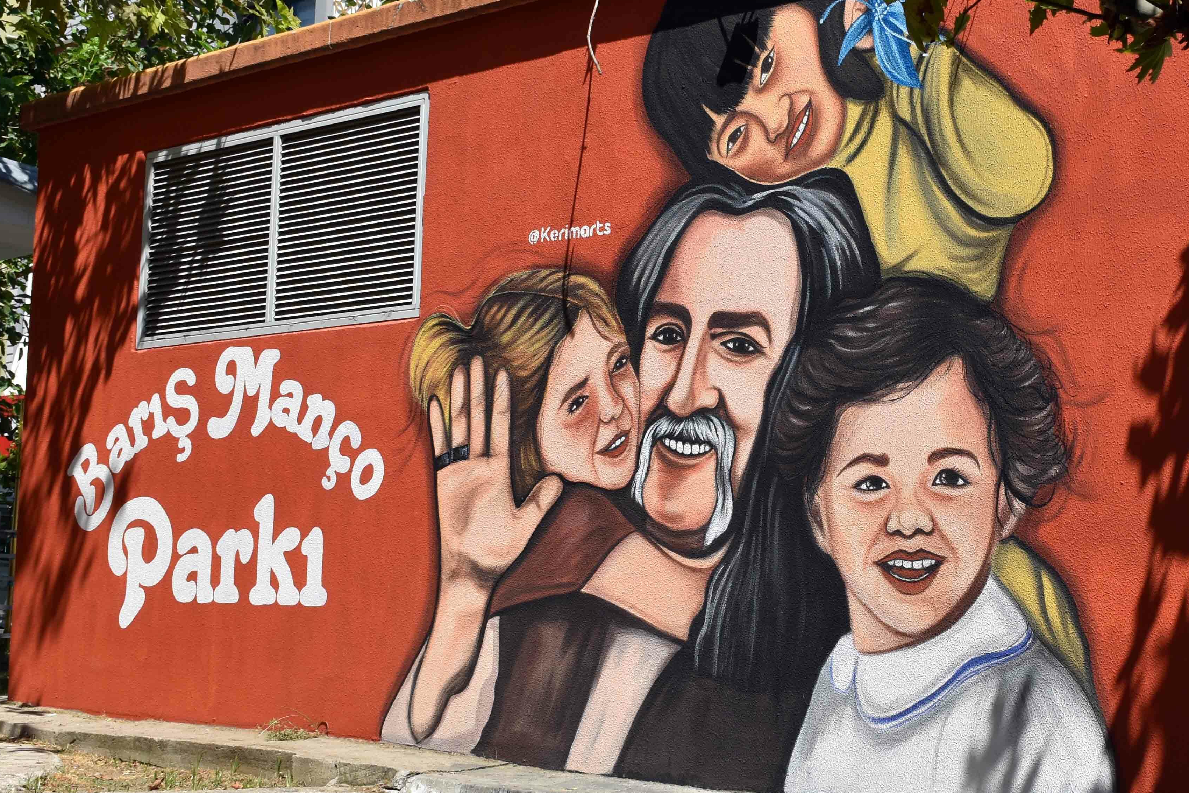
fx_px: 2011
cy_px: 370
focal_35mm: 61
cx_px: 782
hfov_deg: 32.7
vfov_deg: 22.3
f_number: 9
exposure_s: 1/320
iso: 125
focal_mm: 23
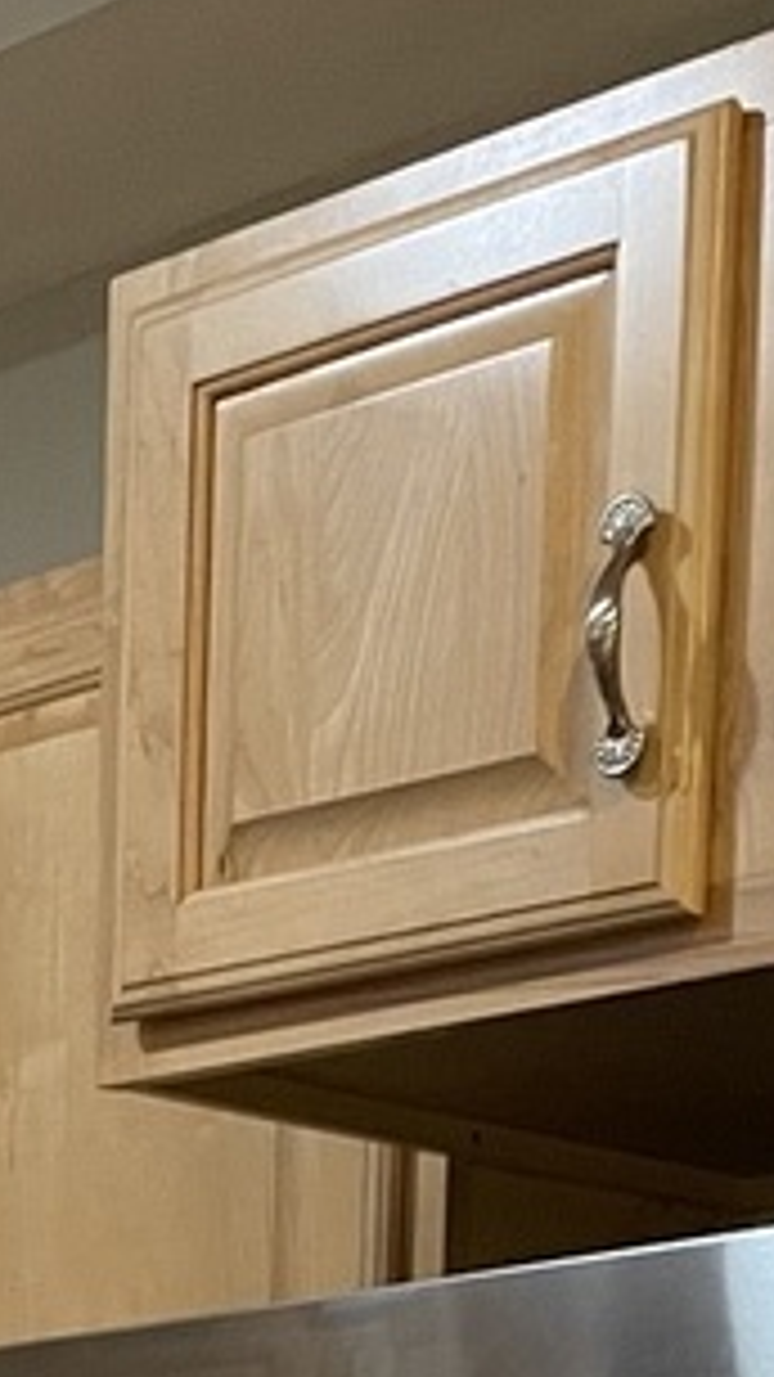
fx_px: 3651
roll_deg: -0.8
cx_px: -292
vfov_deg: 17.9
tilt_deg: -7.2
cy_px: 2331
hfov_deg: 11.7
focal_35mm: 100
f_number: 1.6
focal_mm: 4.2
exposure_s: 1/30
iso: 800
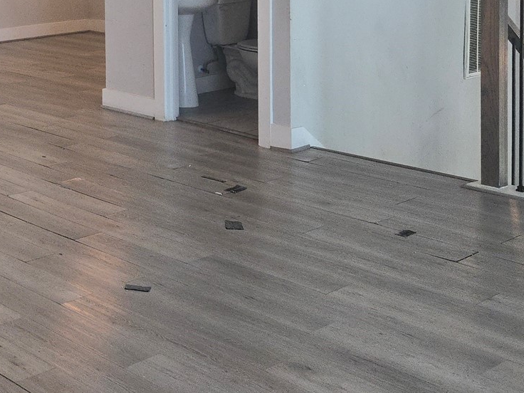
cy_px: -38
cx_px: -100
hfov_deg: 26.9
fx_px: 969
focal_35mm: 64
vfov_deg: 21.7
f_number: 1.8
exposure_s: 1/180
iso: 200
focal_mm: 5.4
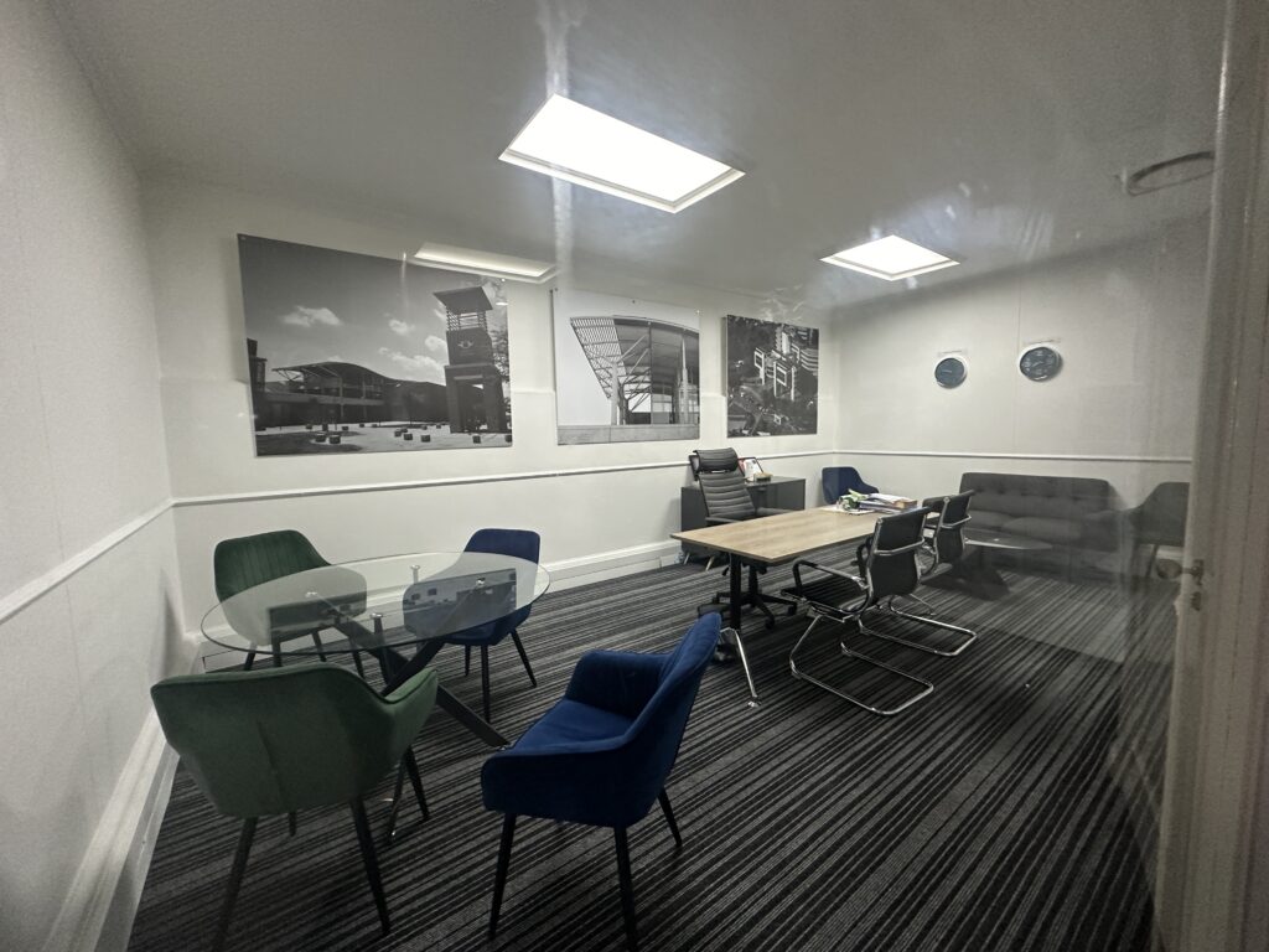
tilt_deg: -4.3
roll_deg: +0.2
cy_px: 476
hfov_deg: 102.1
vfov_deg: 85.7
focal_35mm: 14
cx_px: 634
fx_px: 513
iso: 320
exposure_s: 1/50
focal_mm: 2.22
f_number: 2.2
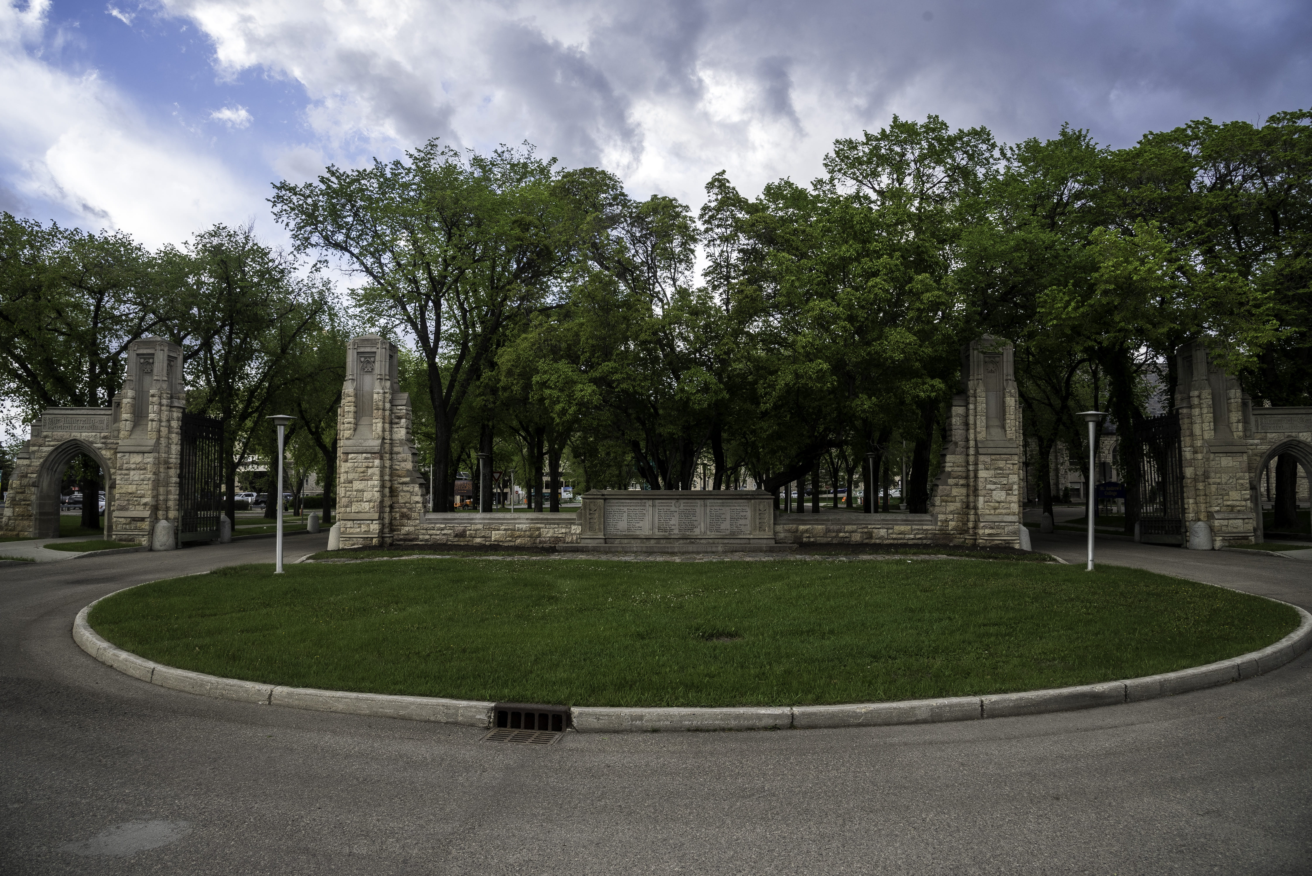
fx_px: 875
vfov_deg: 53.2
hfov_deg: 73.7
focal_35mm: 24
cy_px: 438
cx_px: 656
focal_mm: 24
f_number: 9
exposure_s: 1/160
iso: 400
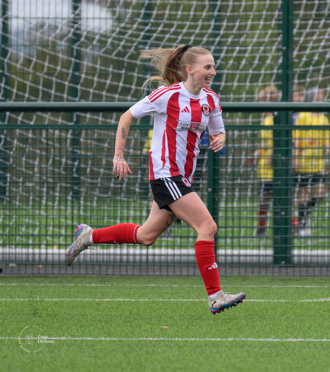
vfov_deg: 1.8
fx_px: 11776
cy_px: 170
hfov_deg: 1.6
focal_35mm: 1024
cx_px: 249
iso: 1100
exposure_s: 1/1250
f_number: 5.6
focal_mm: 400
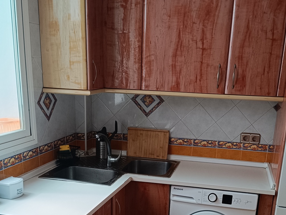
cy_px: 196
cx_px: 155
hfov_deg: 41.2
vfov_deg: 30.1
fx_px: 380
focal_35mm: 46
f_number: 1.88
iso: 382
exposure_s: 1/101
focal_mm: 5.59
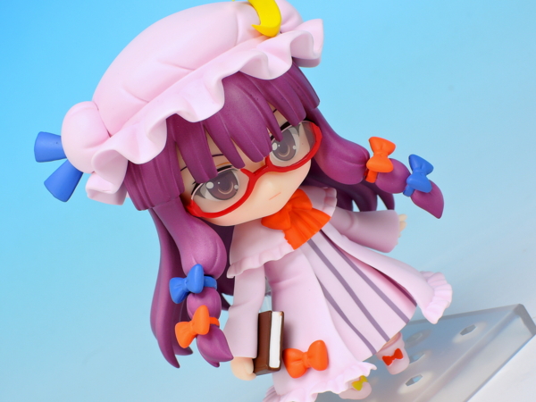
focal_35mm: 95
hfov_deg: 20.7
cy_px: 201
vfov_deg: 15.6
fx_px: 1471
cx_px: 268
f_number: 7.1
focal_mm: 20.2
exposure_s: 1/1.6
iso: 80
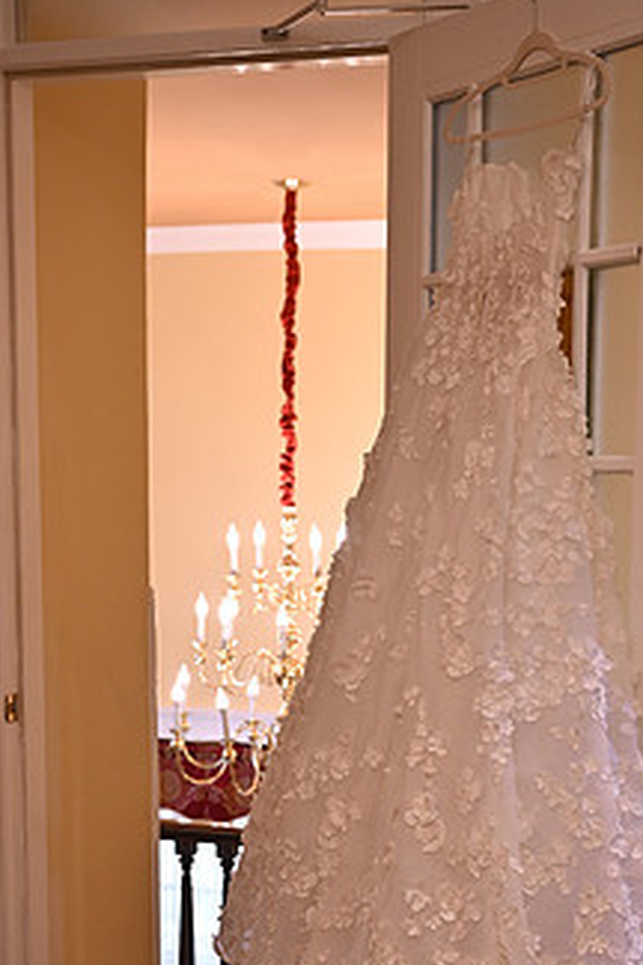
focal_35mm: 68
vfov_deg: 28.9
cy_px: 801
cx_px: 356
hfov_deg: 20.0
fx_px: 1822
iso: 640
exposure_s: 1/60
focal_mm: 38
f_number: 4
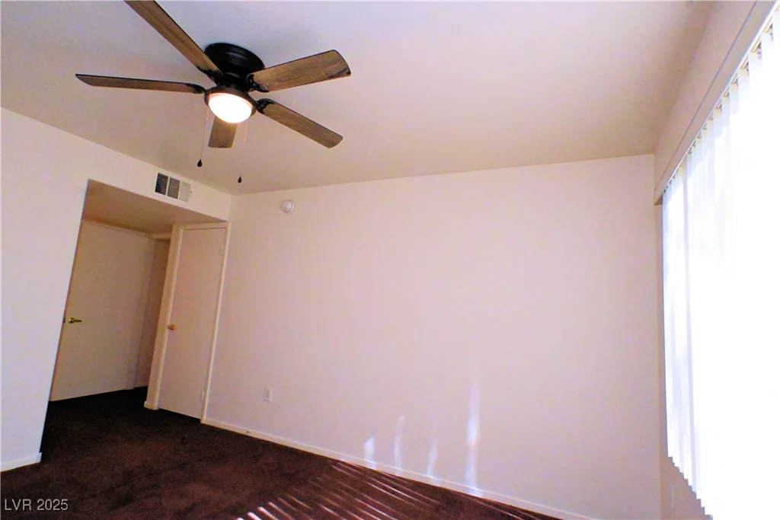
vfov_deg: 67.4
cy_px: 260
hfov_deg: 90.0
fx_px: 390
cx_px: 390
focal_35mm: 18
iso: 6400
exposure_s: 1/160
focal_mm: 12
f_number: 11
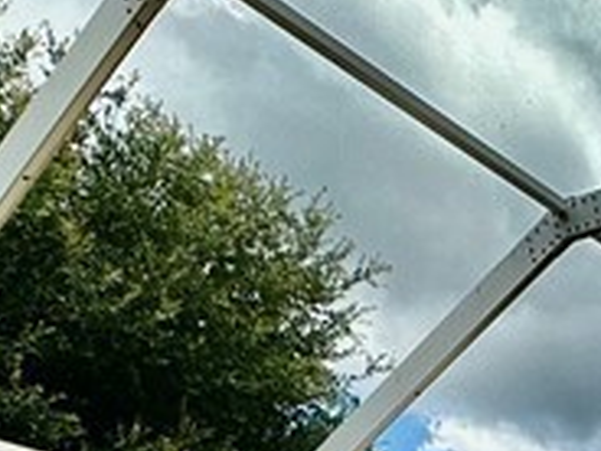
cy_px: 866
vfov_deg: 15.6
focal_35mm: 78
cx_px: 728
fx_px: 1354
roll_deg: +1.0
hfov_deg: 22.9
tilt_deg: +0.2
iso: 50
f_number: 2.2
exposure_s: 1/1553
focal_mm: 2.22
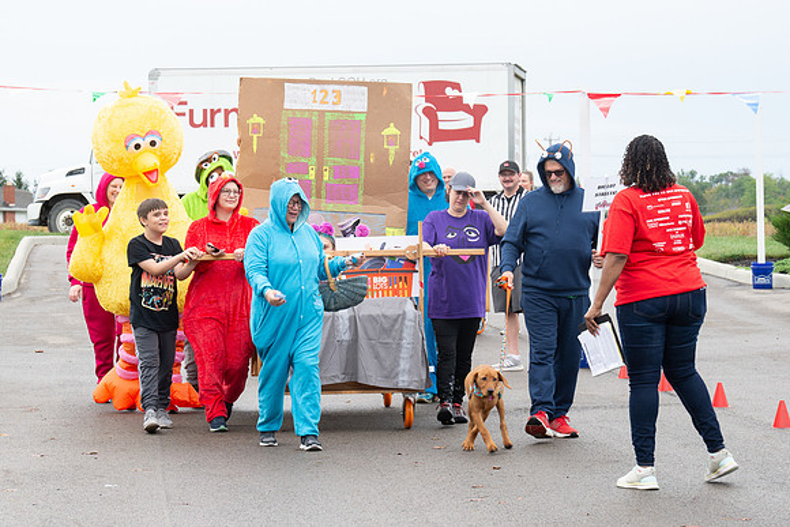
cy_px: 258
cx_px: 380
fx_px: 2892
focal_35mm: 132
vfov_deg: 10.4
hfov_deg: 15.6
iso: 640
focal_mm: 125
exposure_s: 1/160
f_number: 10
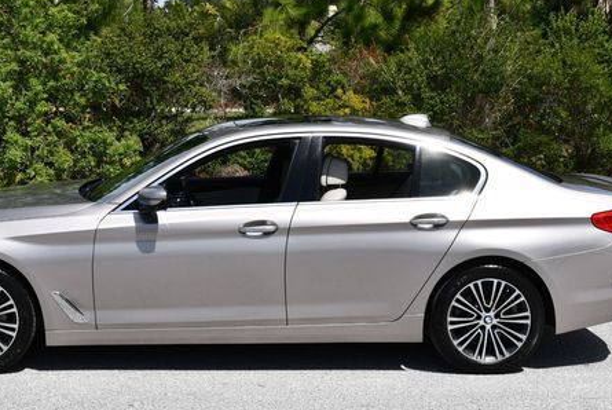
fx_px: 1175
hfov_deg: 29.2
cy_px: 154
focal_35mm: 69
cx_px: 256
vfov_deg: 19.8
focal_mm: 24
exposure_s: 1/320
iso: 100
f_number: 9
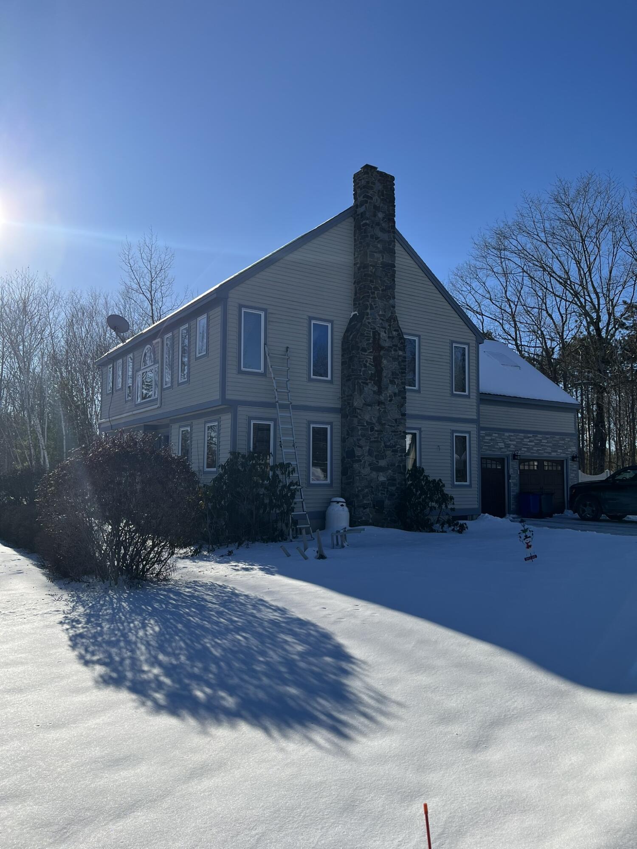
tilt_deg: +5.4
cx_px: 318
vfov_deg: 67.3
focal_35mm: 26
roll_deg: -0.8
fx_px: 638
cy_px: 424
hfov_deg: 53.1
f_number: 1.5
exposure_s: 1/6579
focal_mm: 5.7
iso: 50
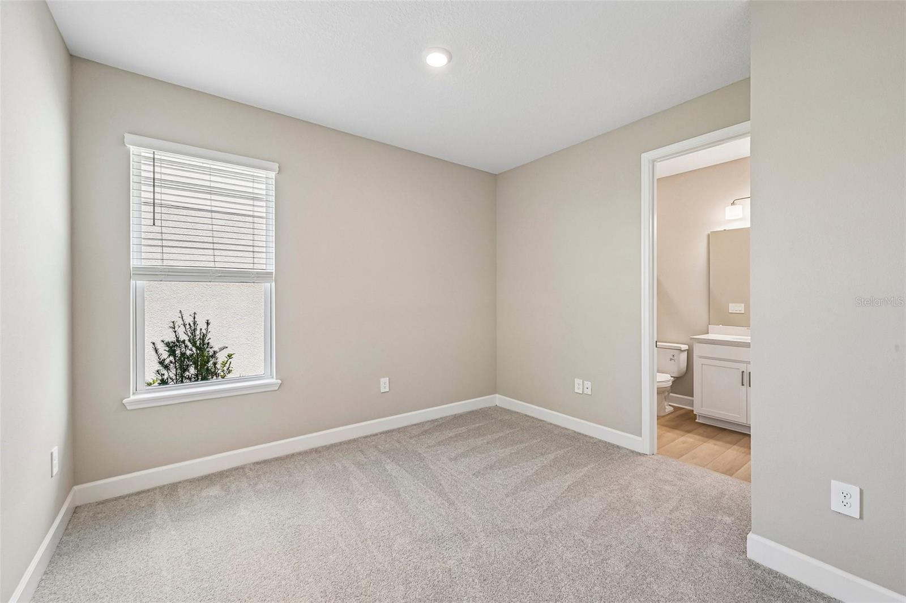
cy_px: 302
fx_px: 352
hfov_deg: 104.3
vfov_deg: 81.2
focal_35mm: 14
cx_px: 453
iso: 400
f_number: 8
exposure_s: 1/80
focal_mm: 14
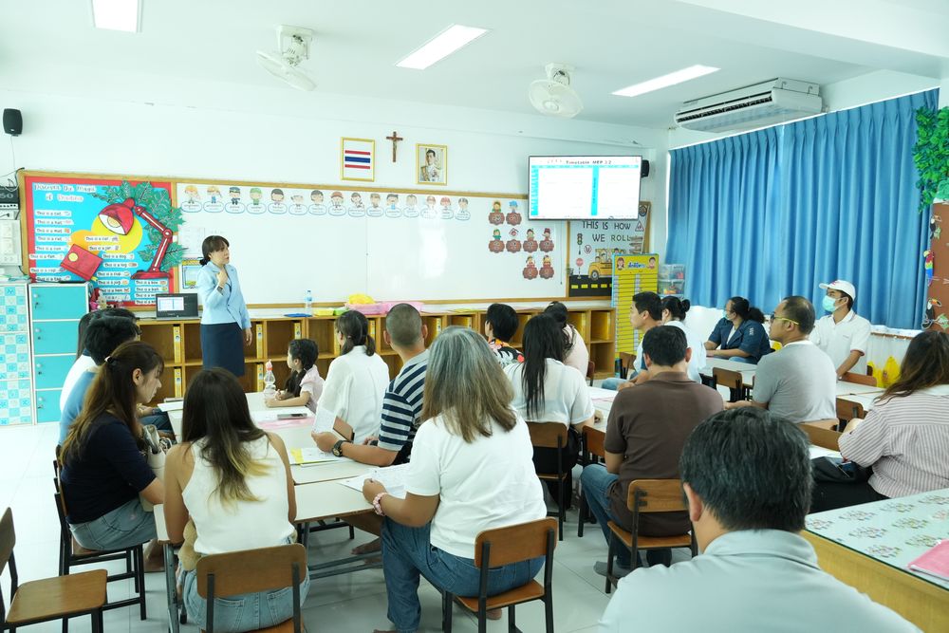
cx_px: 474
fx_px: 712
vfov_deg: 47.9
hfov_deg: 67.4
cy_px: 316
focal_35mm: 27
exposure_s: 1/100
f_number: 3.5
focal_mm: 18
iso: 1600
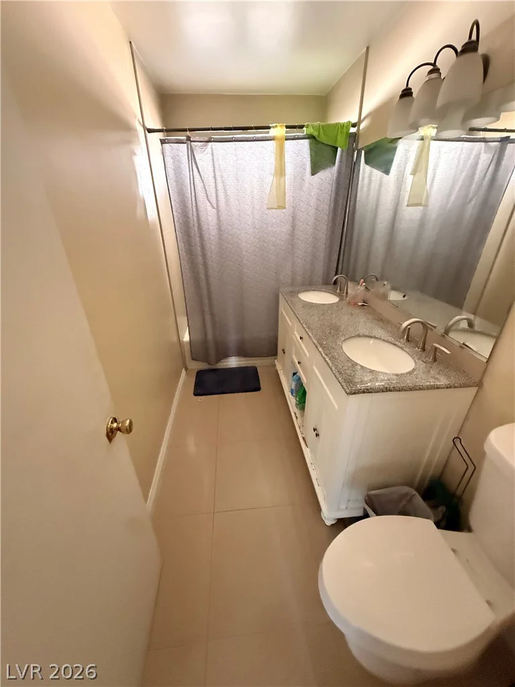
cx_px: 258
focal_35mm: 14
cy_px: 344
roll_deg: +1.6
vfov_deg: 102.1
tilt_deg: -26.0
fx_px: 278
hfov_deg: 85.7
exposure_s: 1/60
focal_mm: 2.22
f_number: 2.2
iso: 1250
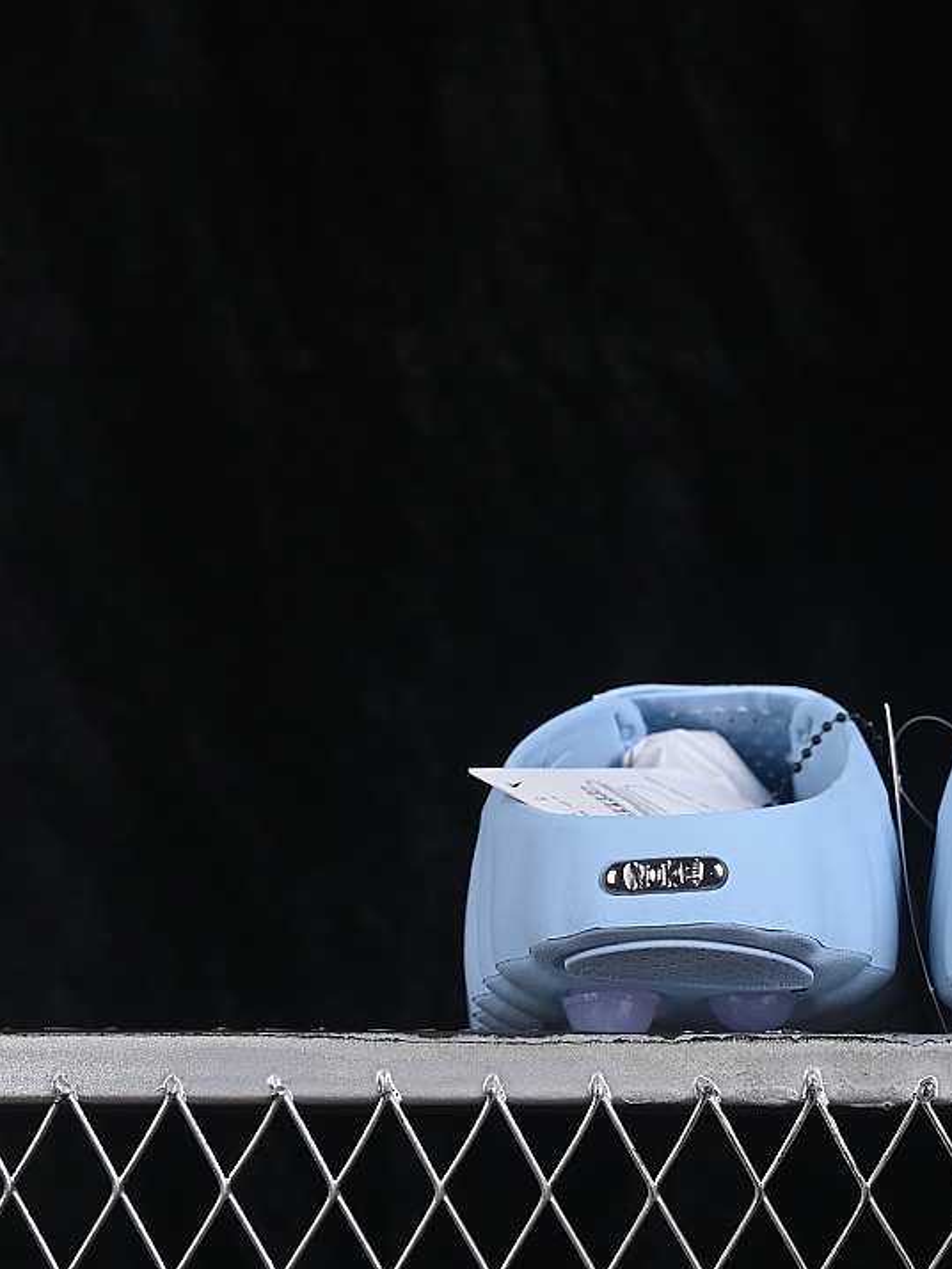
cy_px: 634
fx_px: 3995
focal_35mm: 109
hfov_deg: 13.4
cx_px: 929
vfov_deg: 18.0
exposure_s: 1/80
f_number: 8
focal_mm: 50
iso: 160
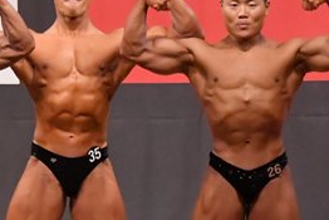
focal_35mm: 597
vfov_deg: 2.3
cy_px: 171
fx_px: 5459
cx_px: 251
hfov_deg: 3.5
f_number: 5.6
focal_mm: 135
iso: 10000
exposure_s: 1/400
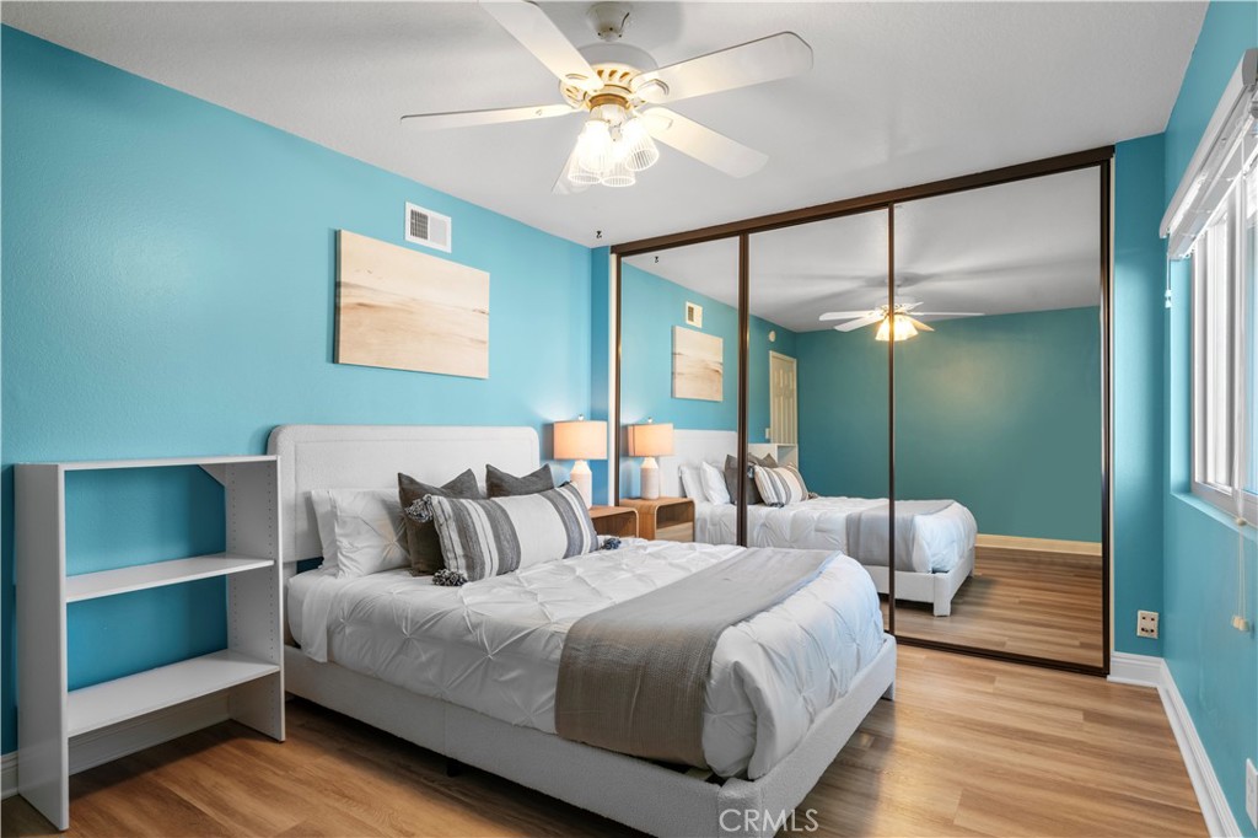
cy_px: 419
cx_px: 629
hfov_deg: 90.0
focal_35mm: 18
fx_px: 629
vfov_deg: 67.3
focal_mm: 18
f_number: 8
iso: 800
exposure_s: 1/13
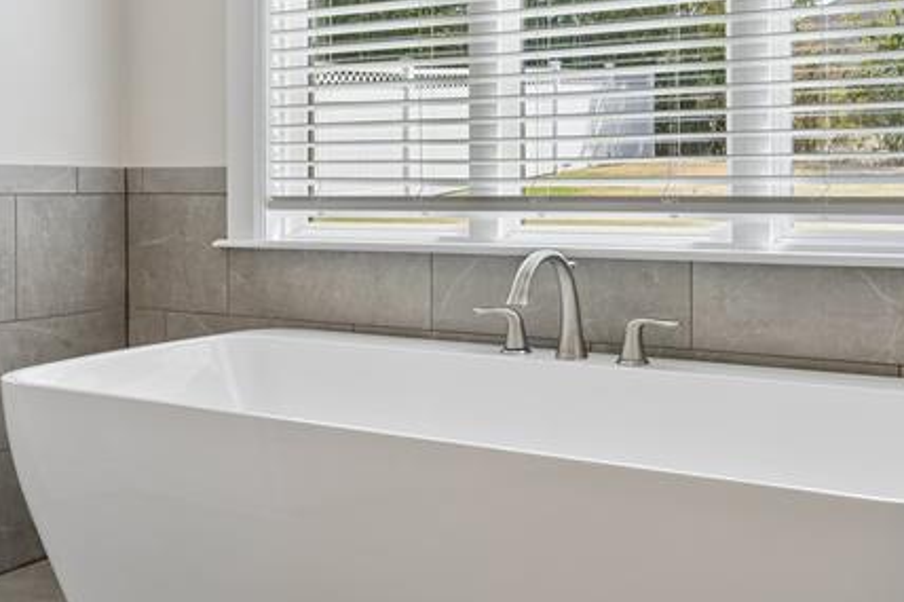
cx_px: 489
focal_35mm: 43
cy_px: 194
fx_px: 1079
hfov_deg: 45.4
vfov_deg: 30.9
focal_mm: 18
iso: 200
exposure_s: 1/50
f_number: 8
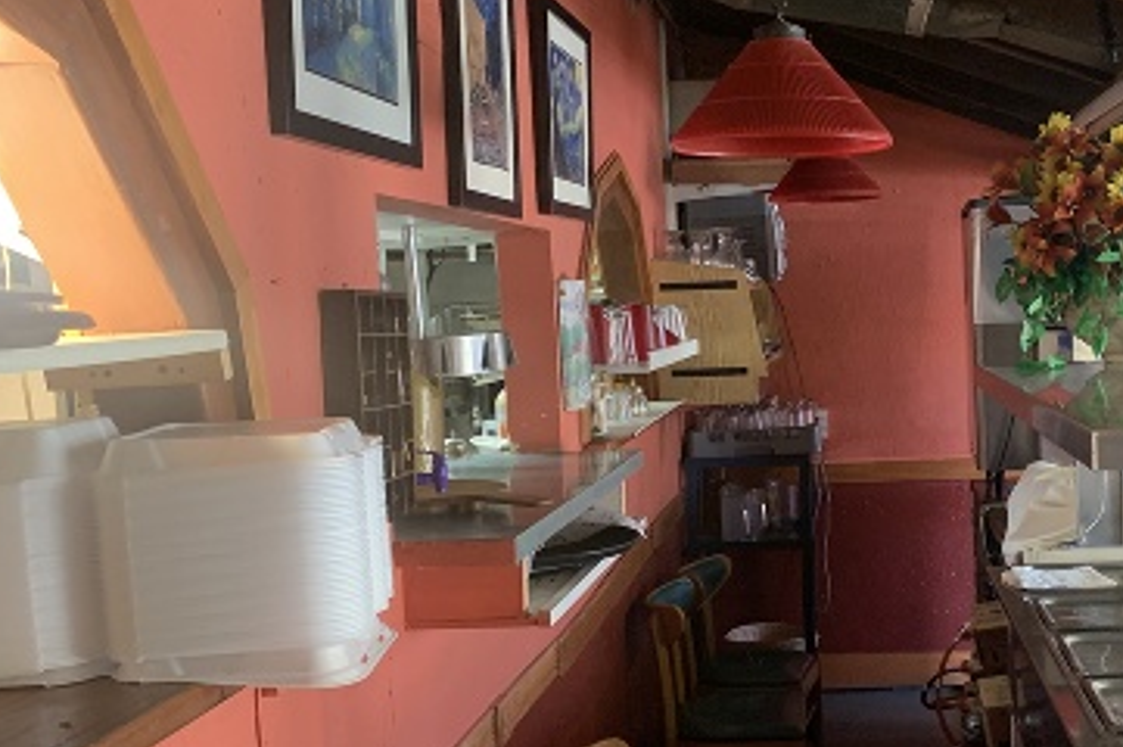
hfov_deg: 40.0
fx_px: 1496
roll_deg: +1.8
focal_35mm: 48
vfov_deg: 28.0
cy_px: 417
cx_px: 846
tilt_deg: -5.1
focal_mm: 4.25
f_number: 1.8
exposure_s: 1/60
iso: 400
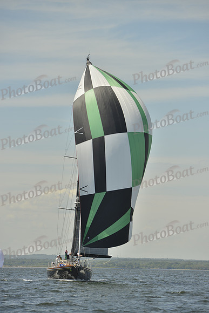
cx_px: 104
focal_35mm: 200
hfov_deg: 6.9
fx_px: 1740
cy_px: 156
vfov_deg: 10.3
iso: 280
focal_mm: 200
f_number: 8
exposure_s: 1/1600
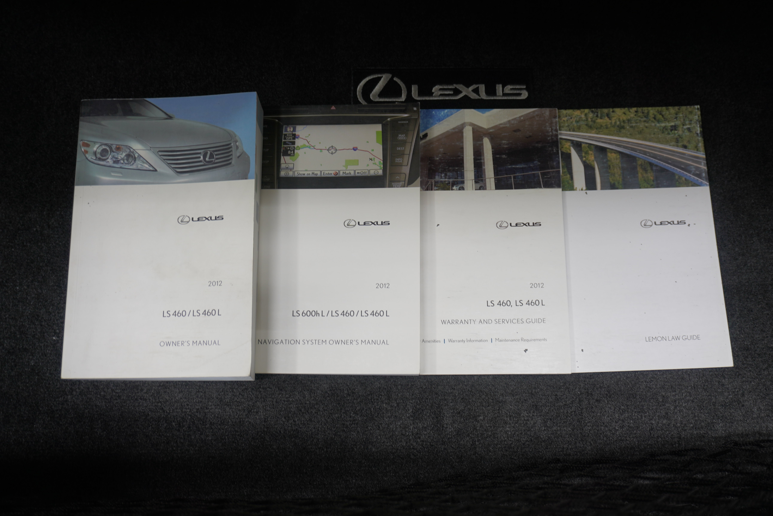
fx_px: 709
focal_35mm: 33
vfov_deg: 40.0
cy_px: 258
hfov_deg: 57.2
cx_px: 386
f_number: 4
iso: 100
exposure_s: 1/60
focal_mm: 22
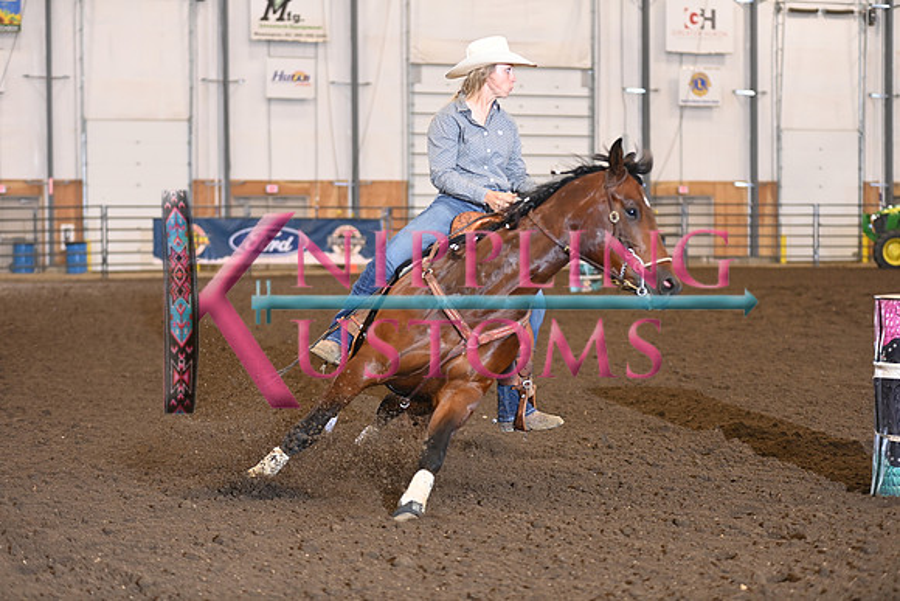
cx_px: 450
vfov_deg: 15.9
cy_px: 300
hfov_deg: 23.6
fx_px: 2150
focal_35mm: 86
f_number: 2.8
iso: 1250
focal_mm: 86
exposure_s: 1/250
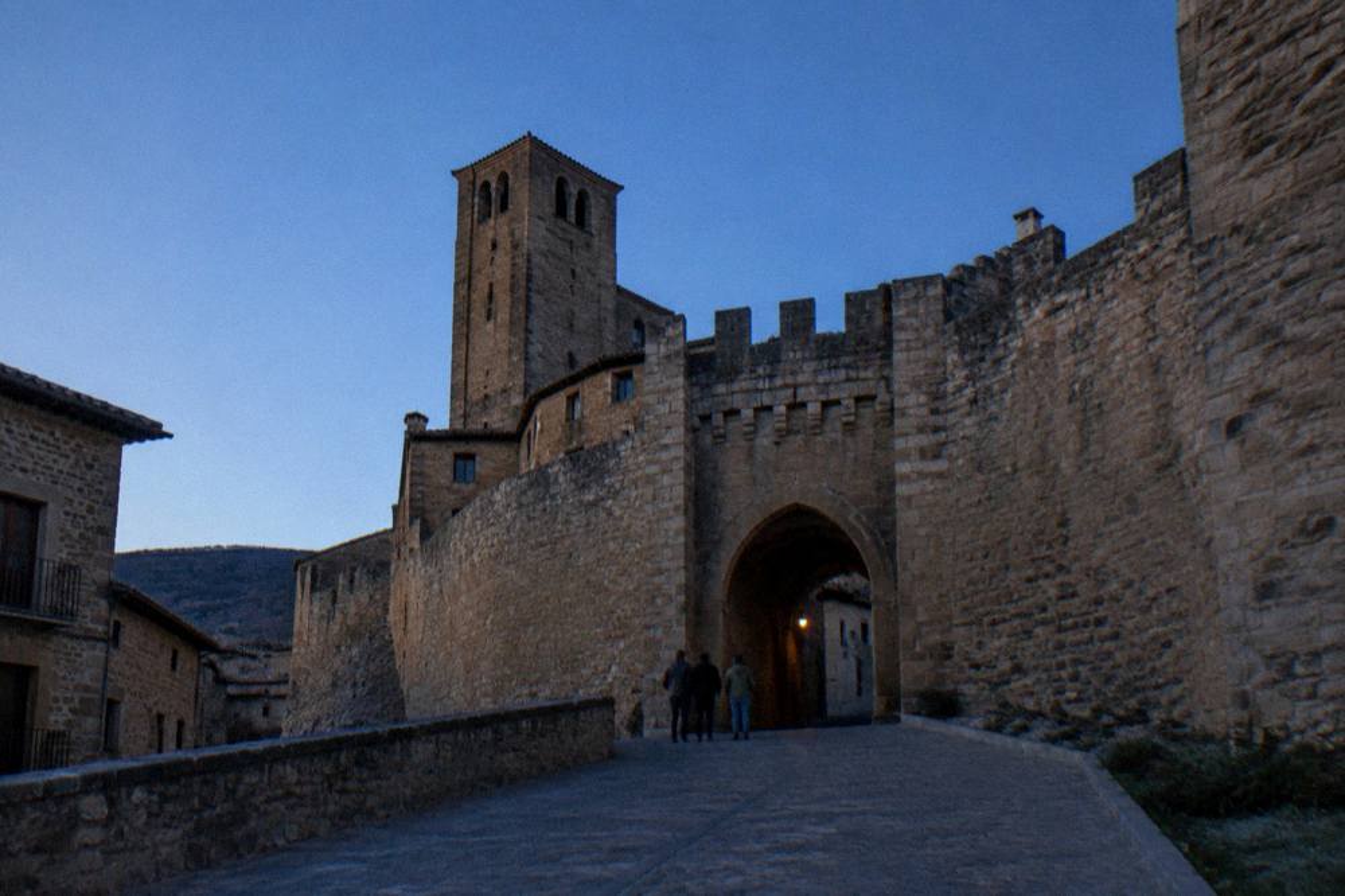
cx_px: 672
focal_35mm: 35
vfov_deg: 37.8
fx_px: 1307
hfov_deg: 54.5
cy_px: 448
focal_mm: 35
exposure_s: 1/160
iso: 800
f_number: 10
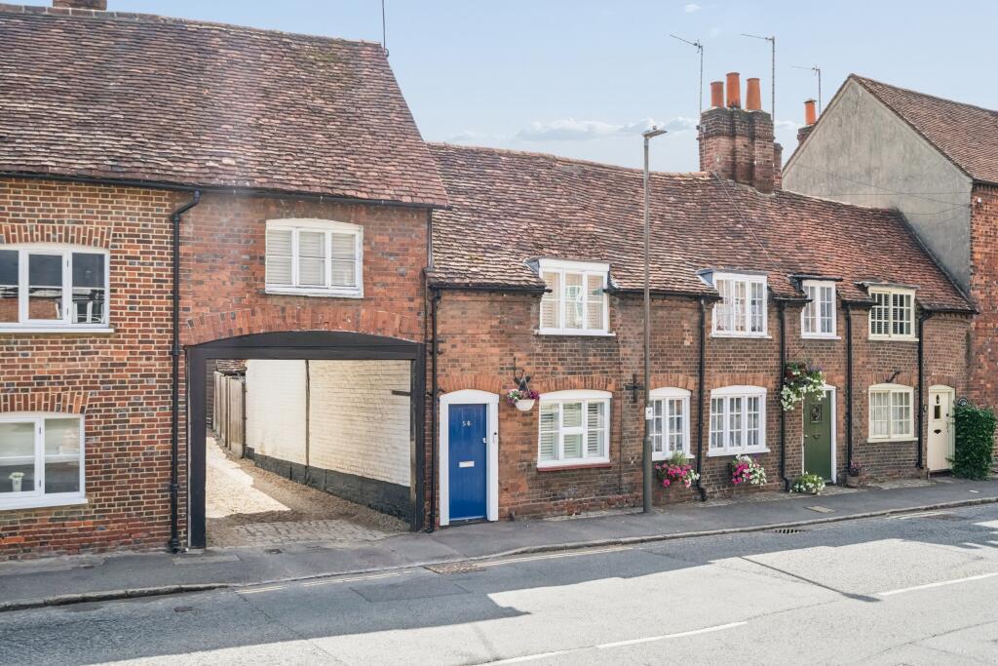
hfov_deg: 54.4
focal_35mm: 35
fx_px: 970
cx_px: 499
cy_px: 333
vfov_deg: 37.9
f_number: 8
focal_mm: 35
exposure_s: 1/800
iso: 640
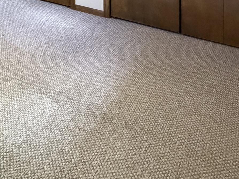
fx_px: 324
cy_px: -102
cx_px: -57
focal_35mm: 47
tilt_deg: +0.5
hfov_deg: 32.4
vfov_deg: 23.4
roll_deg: +0.1
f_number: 2.2
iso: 1250
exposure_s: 1/60
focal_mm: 2.22
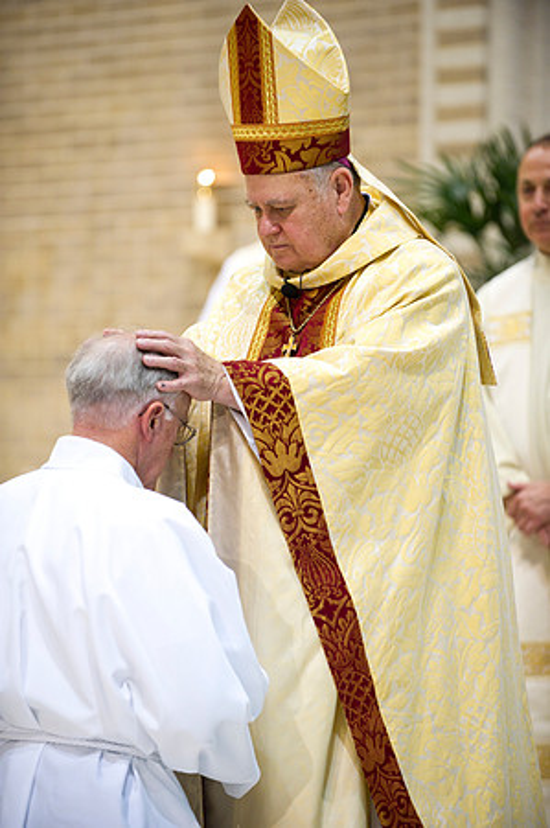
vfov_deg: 13.7
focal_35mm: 150
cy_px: 414
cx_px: 275
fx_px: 3445
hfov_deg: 9.1
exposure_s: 1/125
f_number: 2.8
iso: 2000
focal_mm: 150
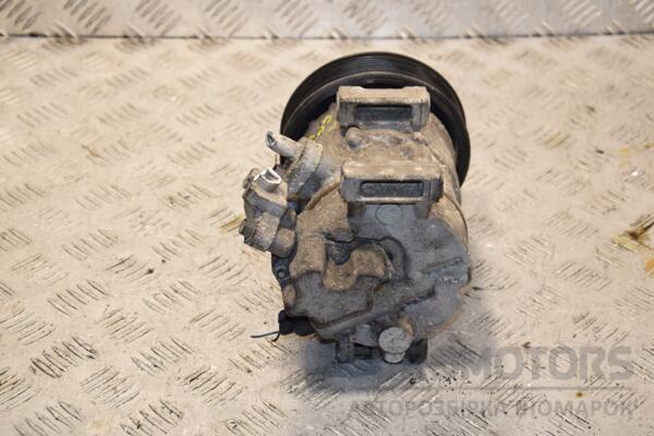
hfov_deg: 23.4
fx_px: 1580
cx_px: 327
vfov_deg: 15.7
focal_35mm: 87
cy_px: 218
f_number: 6.3
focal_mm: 58
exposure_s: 1/200
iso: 800
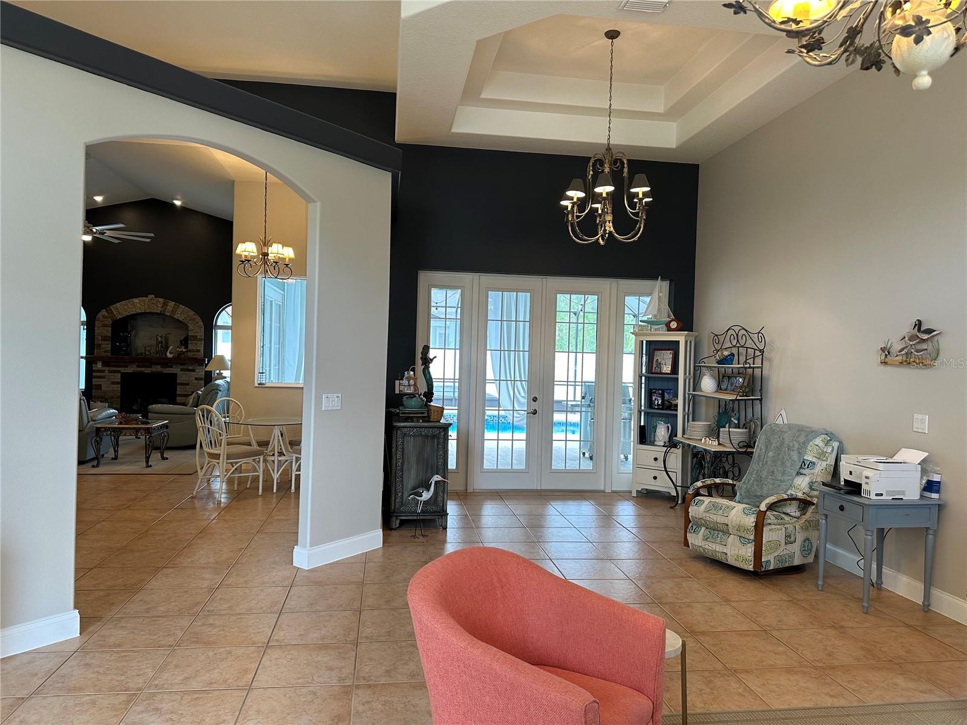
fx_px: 670
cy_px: 362
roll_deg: -1.8
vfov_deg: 56.8
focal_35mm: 24
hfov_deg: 71.6
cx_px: 484
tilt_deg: +0.4
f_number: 1.78
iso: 160
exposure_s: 1/120
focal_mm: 6.86
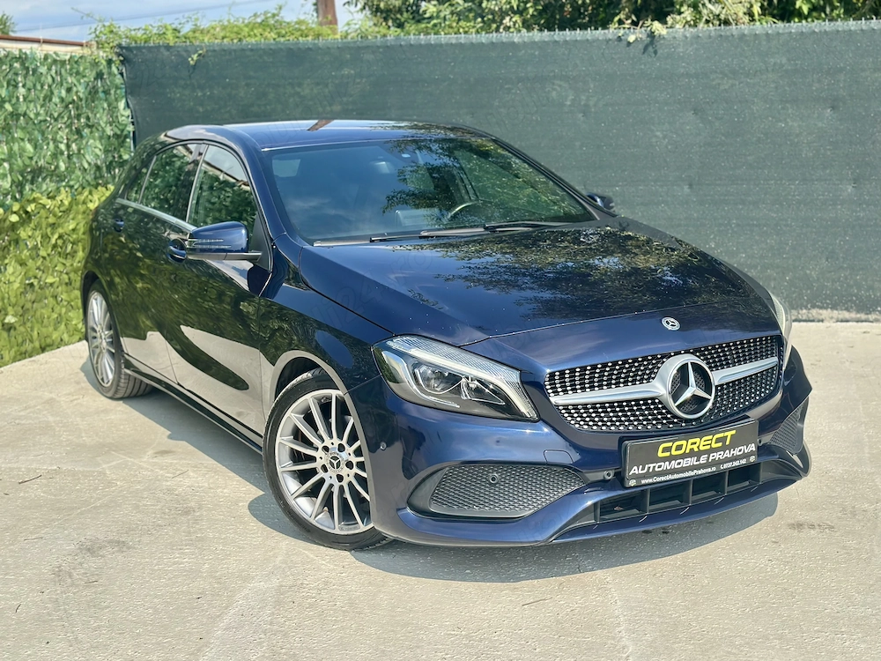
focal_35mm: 48
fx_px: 1222
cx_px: 440
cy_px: 330
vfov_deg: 30.3
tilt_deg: -9.7
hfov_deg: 39.7
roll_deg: +1.3
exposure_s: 1/3731
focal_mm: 6.86
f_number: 1.78
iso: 80
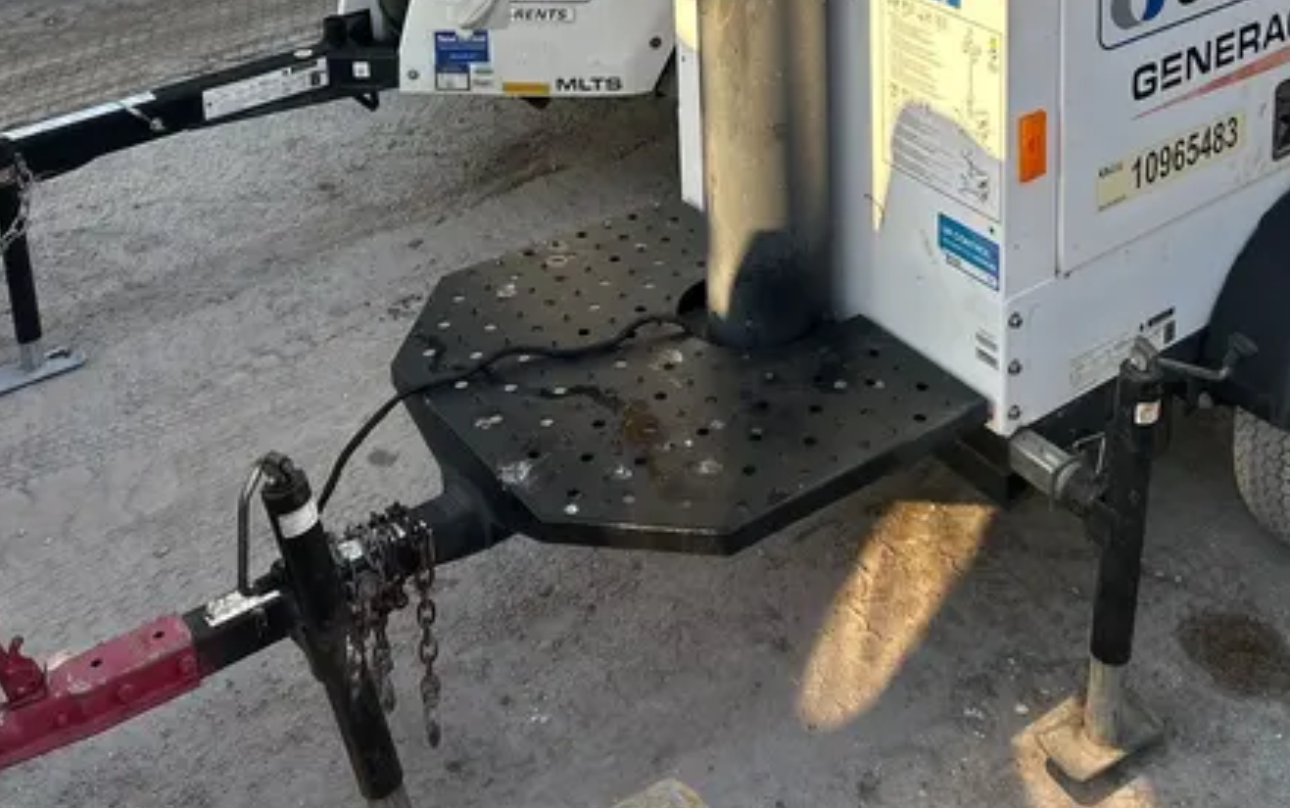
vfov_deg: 25.0
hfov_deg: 43.4
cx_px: 726
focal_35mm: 46
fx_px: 1618
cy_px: -187
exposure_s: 1/723
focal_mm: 5.7
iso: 50
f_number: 1.5
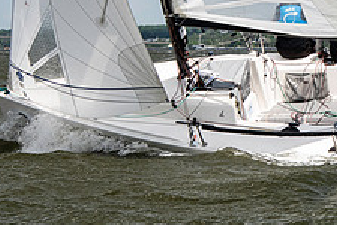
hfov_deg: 9.0
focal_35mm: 226
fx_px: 2115
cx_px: 340
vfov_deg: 6.0
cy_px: -55
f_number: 5
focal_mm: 58
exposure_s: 1/2000
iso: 400
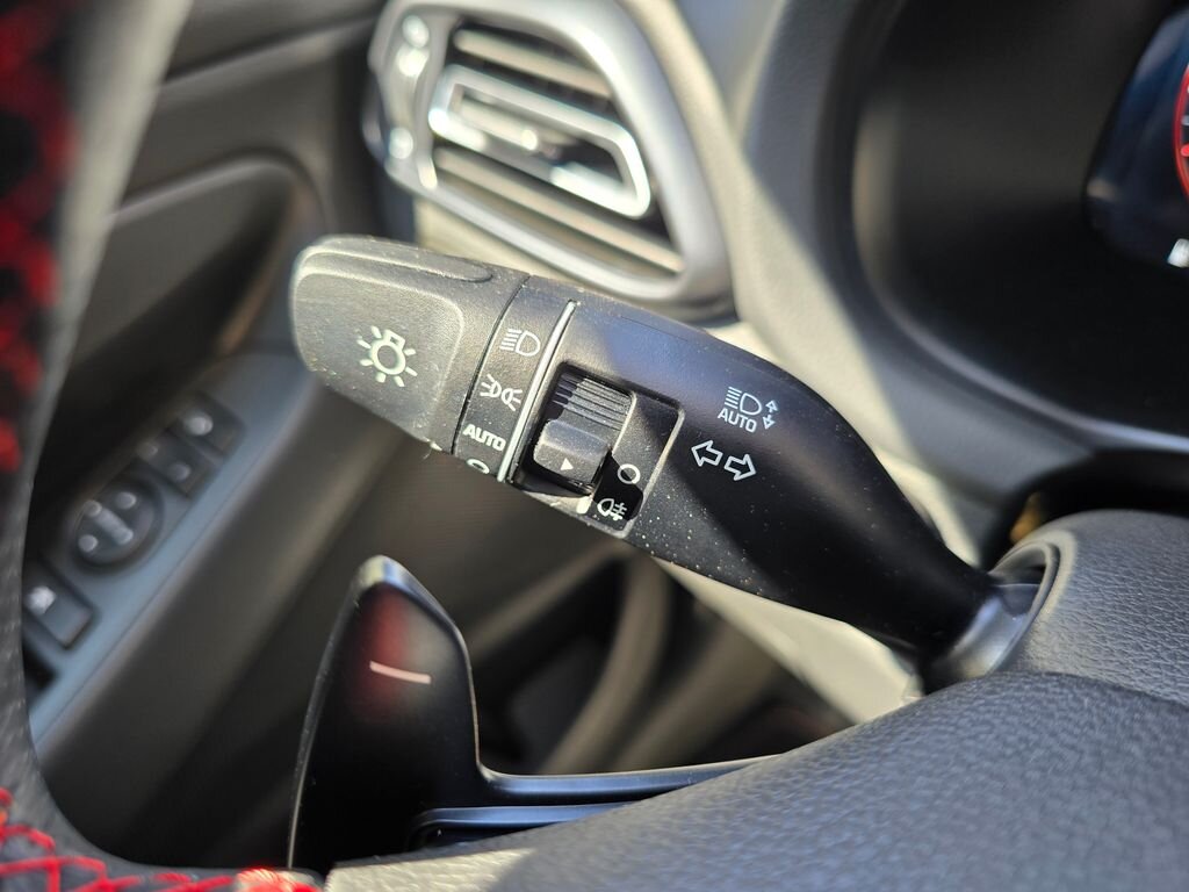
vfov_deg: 58.9
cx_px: 594
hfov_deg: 73.9
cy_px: 446
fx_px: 790
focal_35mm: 23
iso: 64
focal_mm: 6.3
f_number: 1.7
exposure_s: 1/100
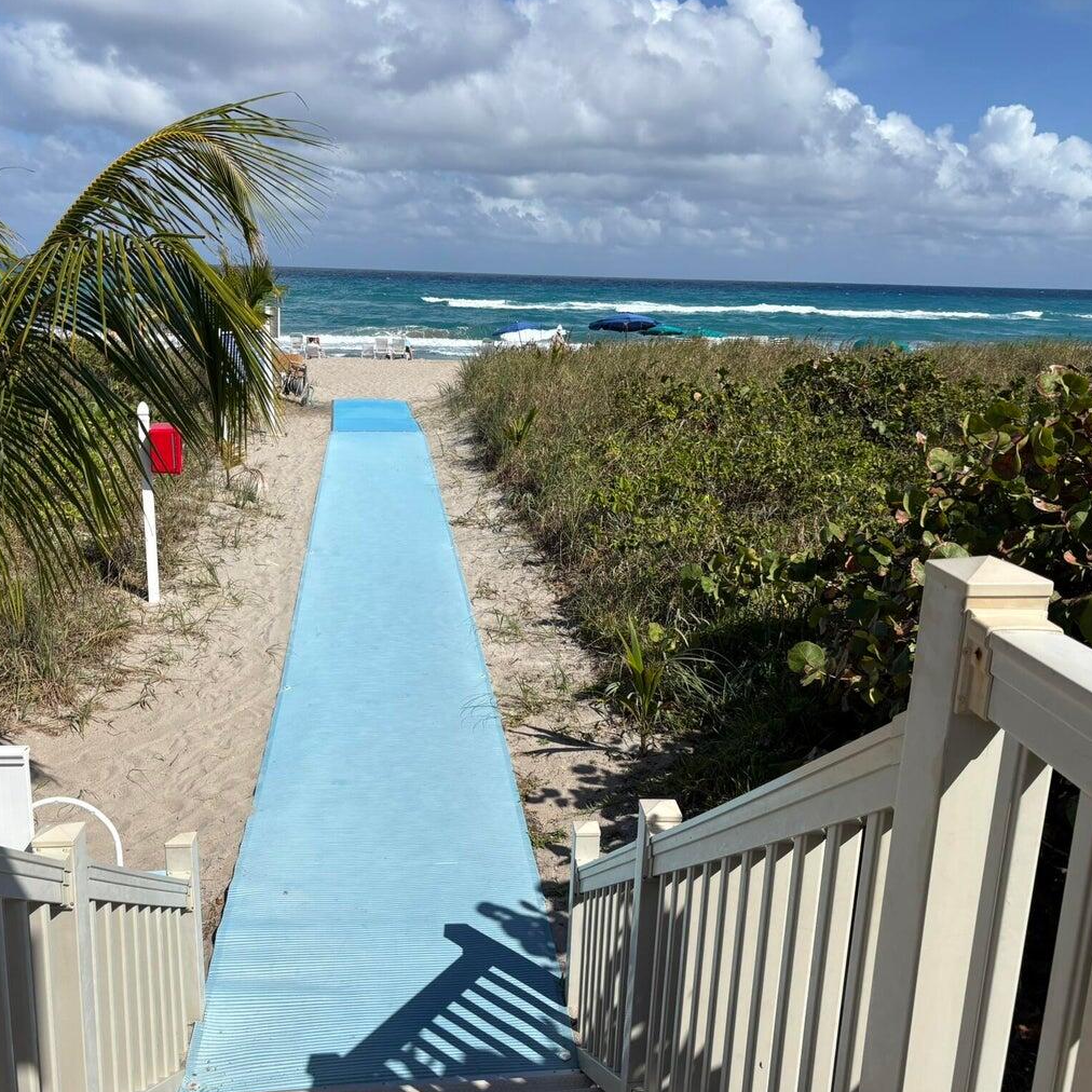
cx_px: 556
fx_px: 1106
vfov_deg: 52.5
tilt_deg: -12.2
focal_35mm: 31
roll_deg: -0.7
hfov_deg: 52.5
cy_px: 548
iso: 50
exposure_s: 1/5814
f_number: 1.6
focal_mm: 5.96
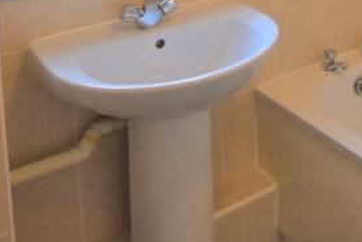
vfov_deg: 20.2
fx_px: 563
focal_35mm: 56
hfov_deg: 31.6
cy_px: -138
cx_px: 398
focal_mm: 10
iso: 450
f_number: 4
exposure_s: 1/60
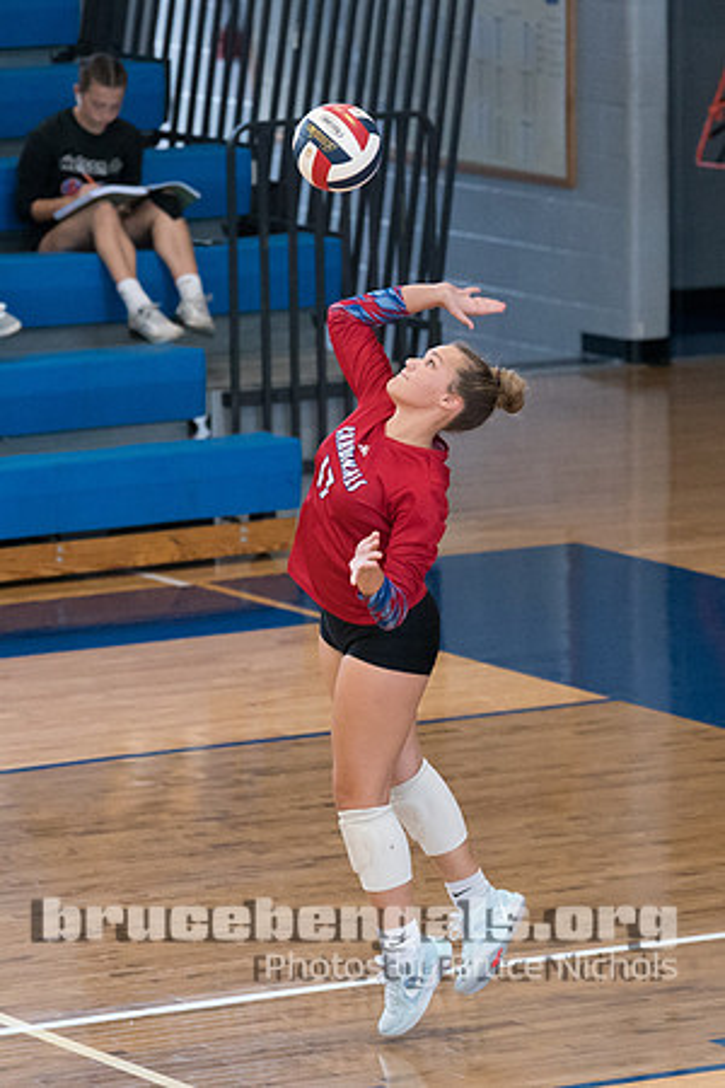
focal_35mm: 243
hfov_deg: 5.7
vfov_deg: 8.5
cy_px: 528
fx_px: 7340
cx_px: 392
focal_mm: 122
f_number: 2.8
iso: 6400
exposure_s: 1/1250
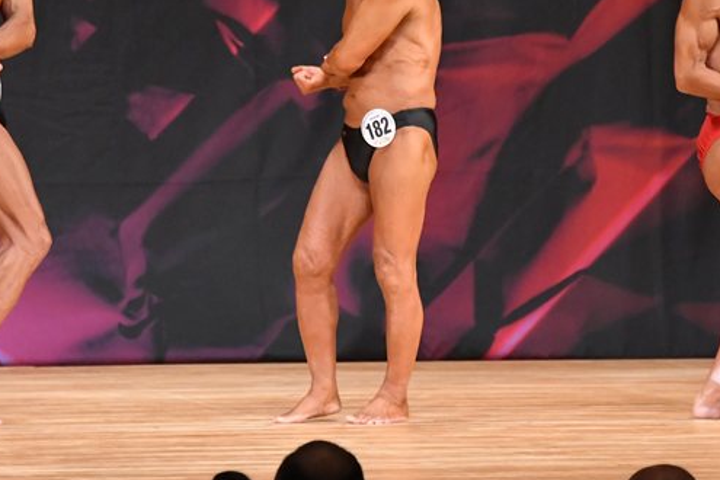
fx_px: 8919
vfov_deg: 3.1
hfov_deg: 4.6
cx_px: 425
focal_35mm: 446
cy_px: 137
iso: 7200
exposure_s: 1/400
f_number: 5.6
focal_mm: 190
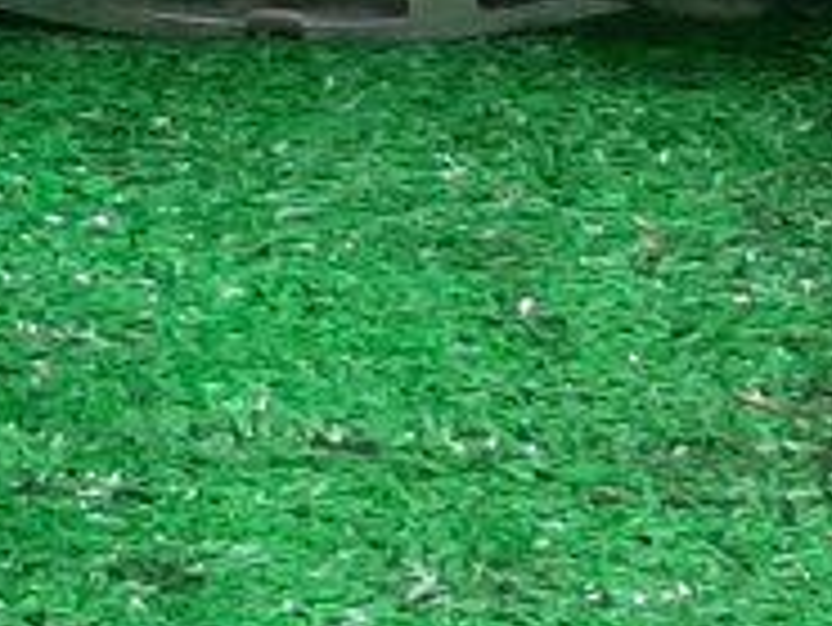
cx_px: -360
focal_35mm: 202
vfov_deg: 6.9
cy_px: -928
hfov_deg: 9.5
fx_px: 4858
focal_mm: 3.93
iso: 161
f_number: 1.7
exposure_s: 1/50
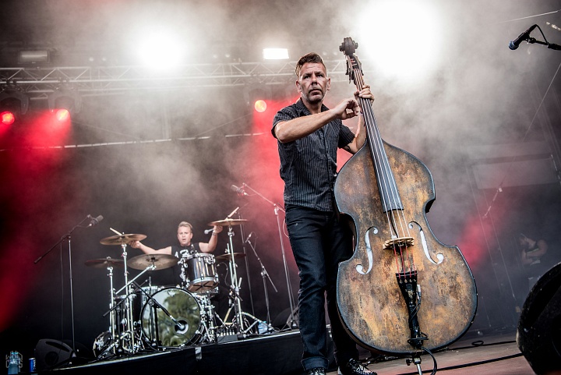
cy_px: 188
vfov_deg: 38.9
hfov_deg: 55.8
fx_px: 530
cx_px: 280
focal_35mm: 34
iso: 125
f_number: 2.8
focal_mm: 34
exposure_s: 1/100
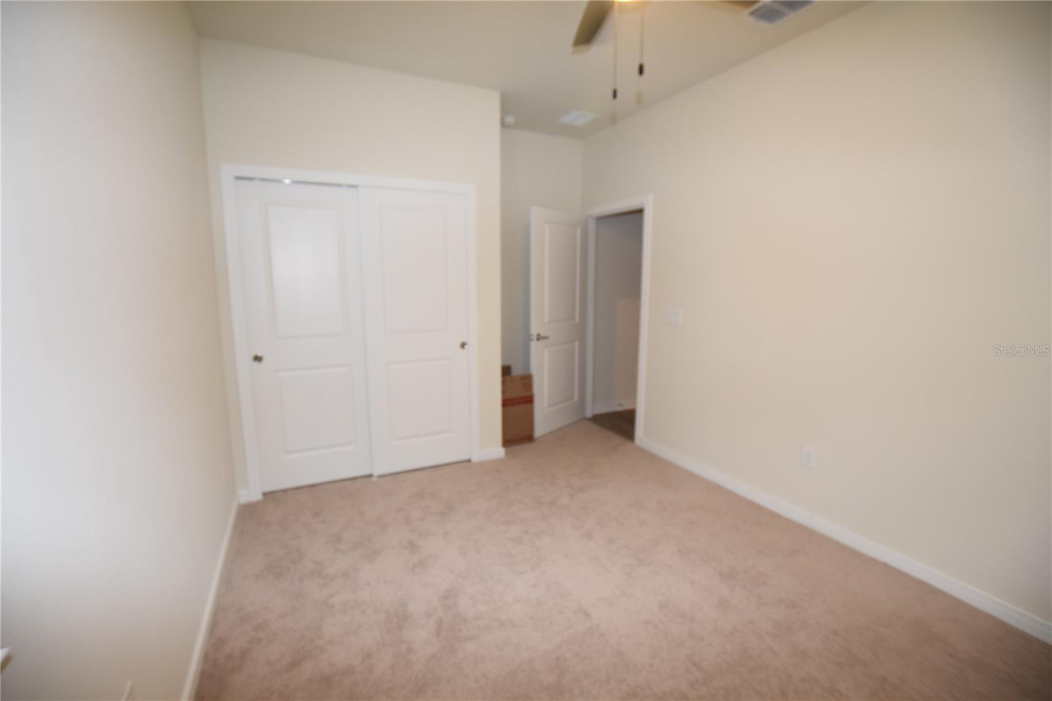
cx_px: 526
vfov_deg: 77.3
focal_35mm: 15
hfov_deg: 100.4
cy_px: 350
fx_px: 438
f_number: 4
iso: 800
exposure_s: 1/60
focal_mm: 10
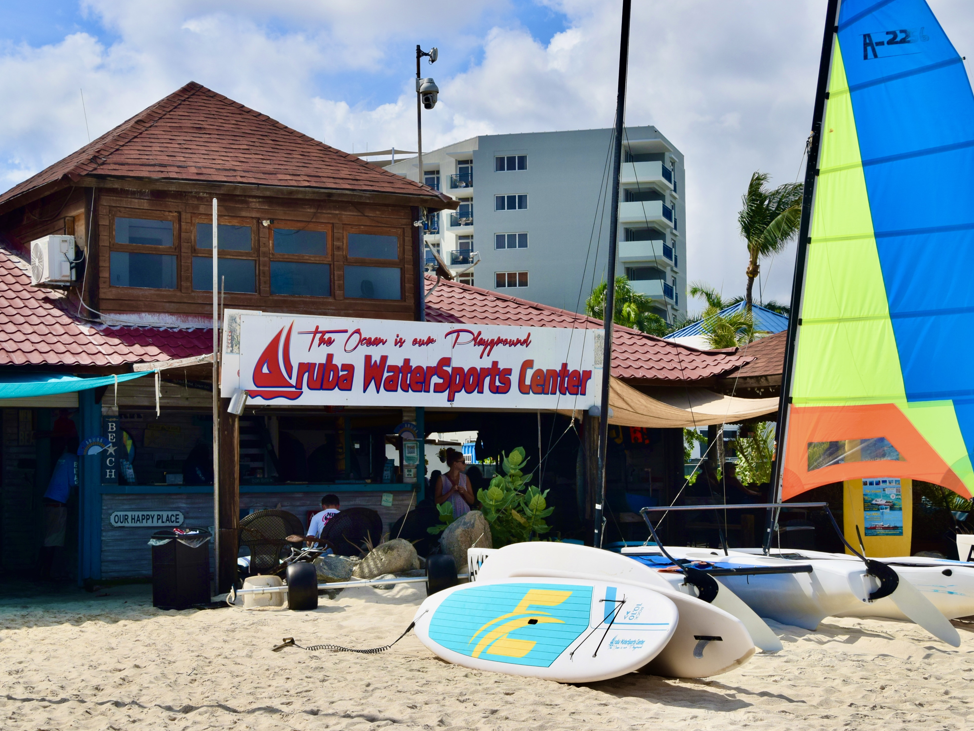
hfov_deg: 9.0
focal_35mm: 220
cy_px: 366
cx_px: 508
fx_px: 6178
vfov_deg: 6.8
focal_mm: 135
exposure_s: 1/640
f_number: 13
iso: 200
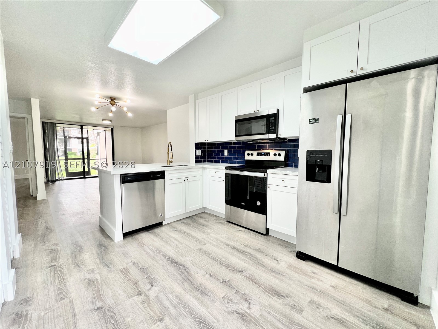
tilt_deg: -3.7
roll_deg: +0.0
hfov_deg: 106.2
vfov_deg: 89.9
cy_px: 164
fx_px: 164
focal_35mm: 13
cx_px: 219
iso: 160
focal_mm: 1.57
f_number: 1.8
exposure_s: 1/120
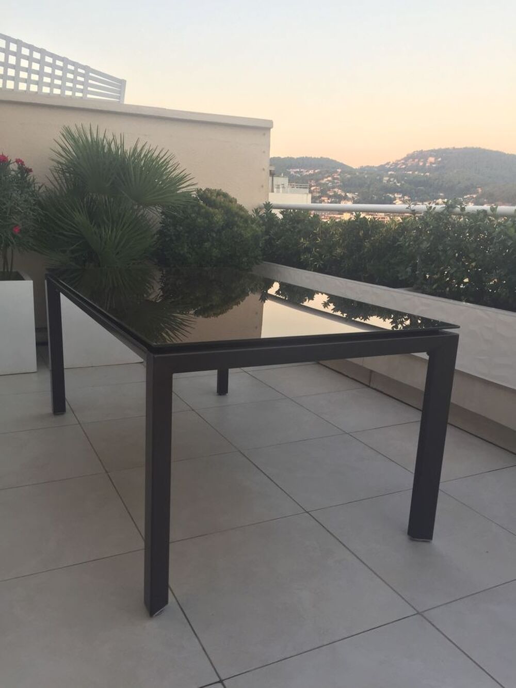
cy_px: 344
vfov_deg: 61.7
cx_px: 258
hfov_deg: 48.2
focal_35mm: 29
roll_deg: -1.6
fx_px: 576
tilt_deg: -12.9
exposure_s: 1/33
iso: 40
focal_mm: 4.15
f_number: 2.2
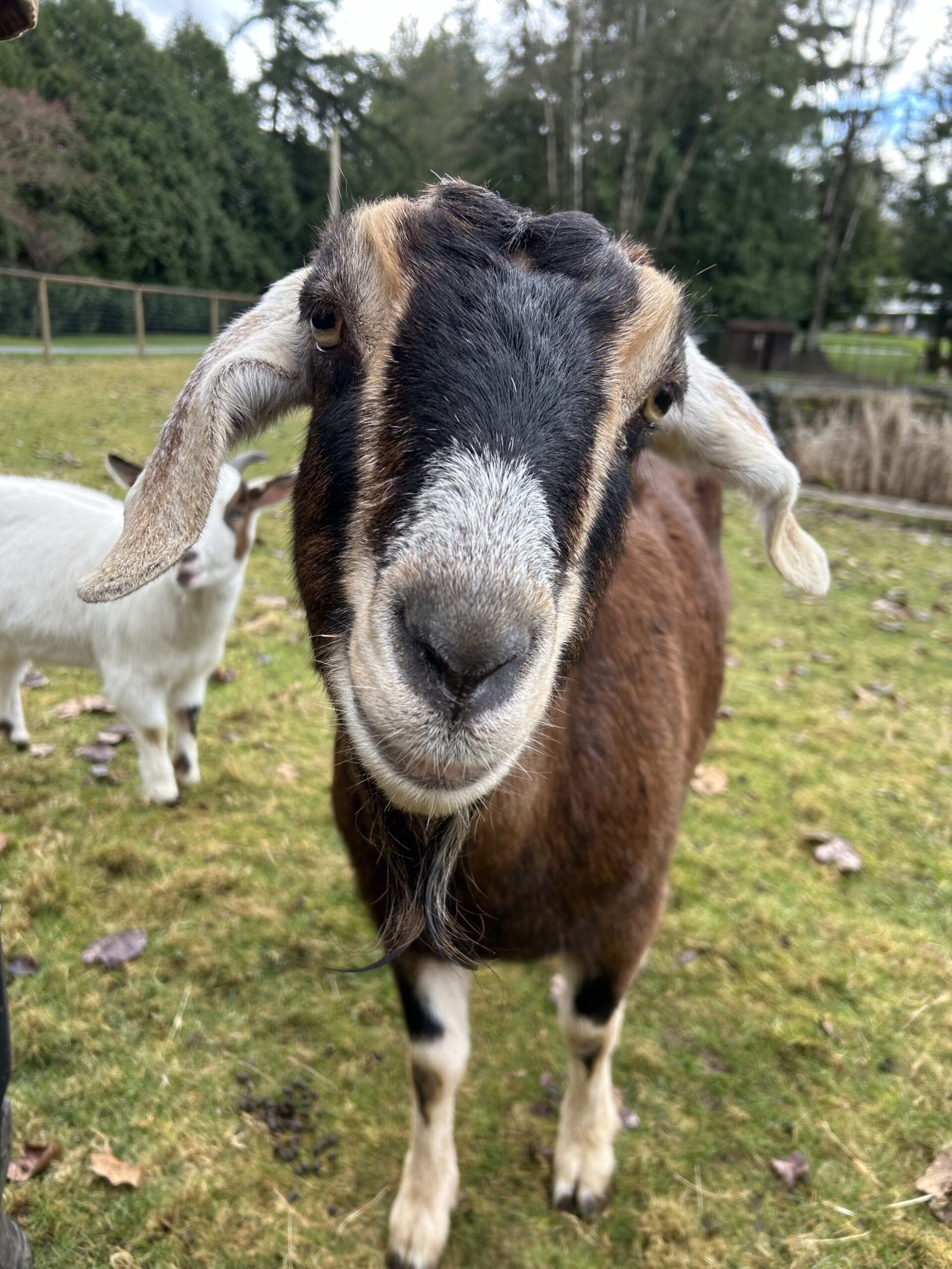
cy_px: 634
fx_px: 953
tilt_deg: -14.8
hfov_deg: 53.1
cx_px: 476
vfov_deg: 67.3
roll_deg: -3.4
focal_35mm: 26
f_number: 1.5
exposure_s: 1/186
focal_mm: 5.7
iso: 40
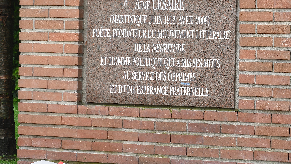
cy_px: 64
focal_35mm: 167
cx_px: 210
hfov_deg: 12.9
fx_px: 1289
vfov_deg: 7.3
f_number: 6.3
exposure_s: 1/320
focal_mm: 70
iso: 400
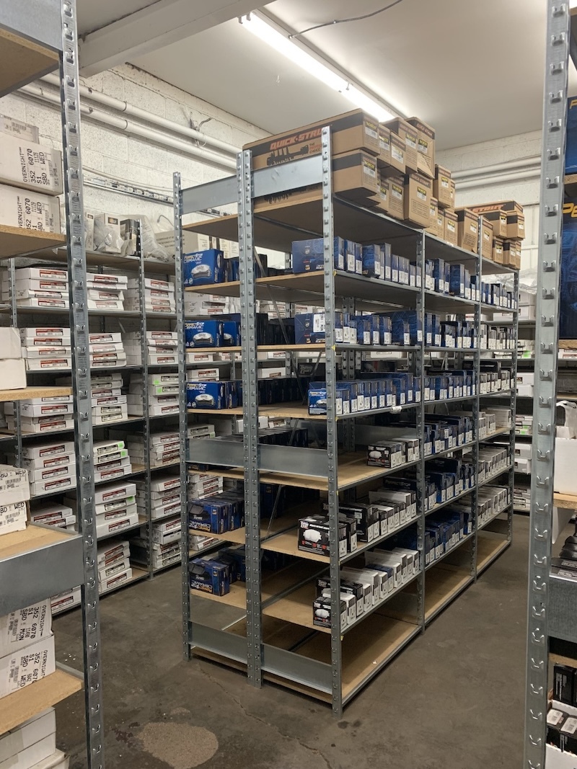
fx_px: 578
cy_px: 384
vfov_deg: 67.3
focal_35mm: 26
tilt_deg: -3.9
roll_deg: +0.3
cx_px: 288
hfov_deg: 53.1
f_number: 1.8
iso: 80
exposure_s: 1/60
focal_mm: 4.25
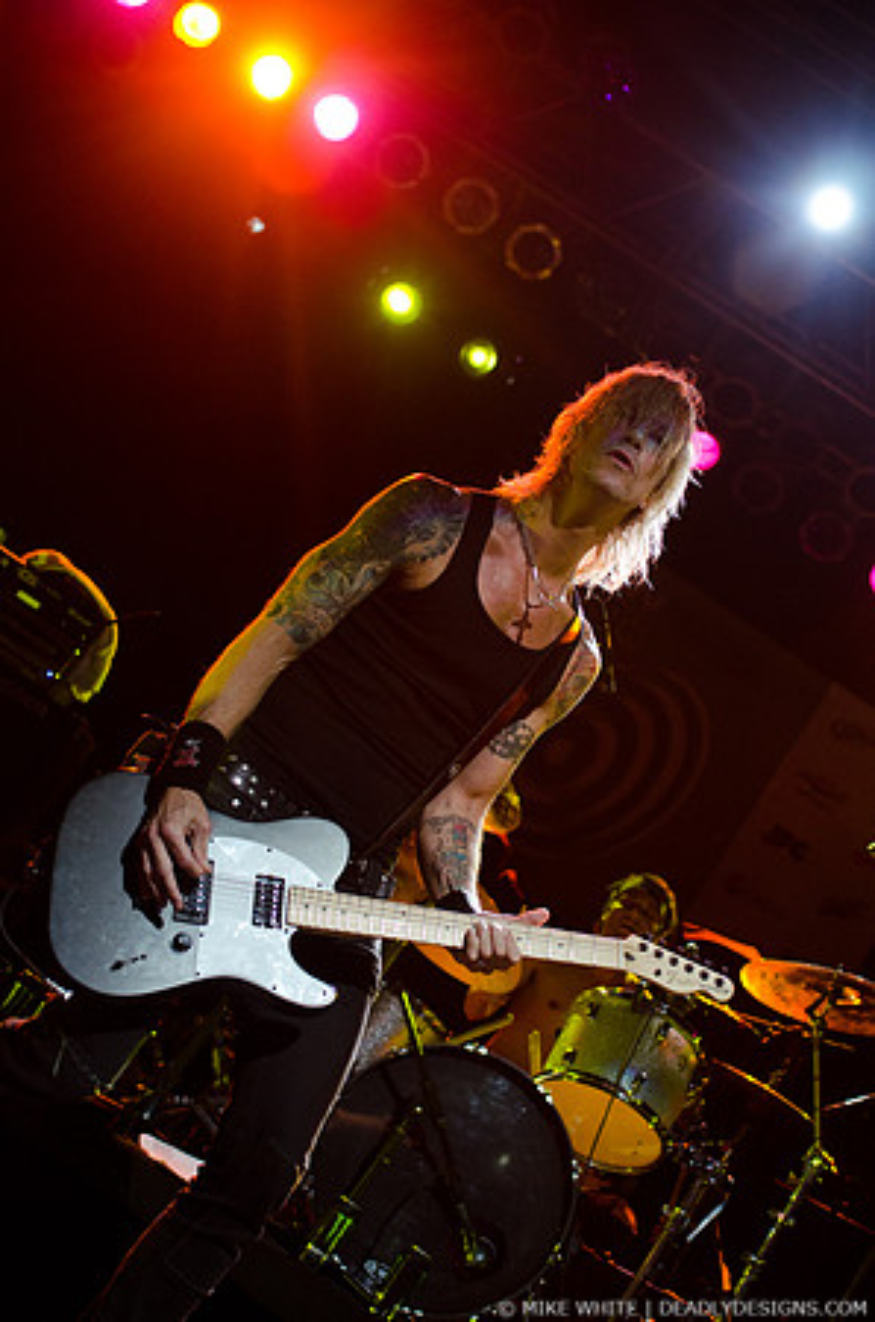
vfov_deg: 37.9
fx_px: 1923
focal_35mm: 52
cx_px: 438
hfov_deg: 25.6
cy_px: 661
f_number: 3.2
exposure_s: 1/400
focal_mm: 35
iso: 1600
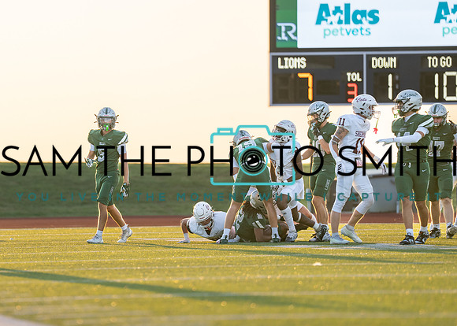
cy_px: 152
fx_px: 4034
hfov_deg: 6.5
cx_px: 100
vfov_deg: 4.6
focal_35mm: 311
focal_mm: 200
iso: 250
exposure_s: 1/1250
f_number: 2.8
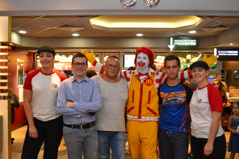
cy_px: 80
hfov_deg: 57.2
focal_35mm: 33
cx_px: 120
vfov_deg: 40.0
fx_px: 219
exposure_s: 1/60
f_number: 4
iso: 1400
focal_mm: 22
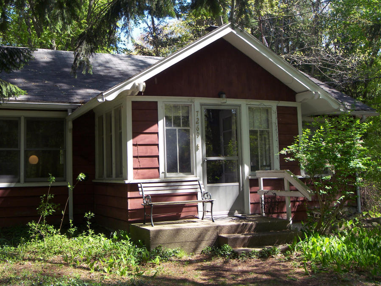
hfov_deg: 39.6
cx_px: 166
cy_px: 127
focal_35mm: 48
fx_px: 528
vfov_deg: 30.2
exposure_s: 1/160
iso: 50
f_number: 3.2
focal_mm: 8.8
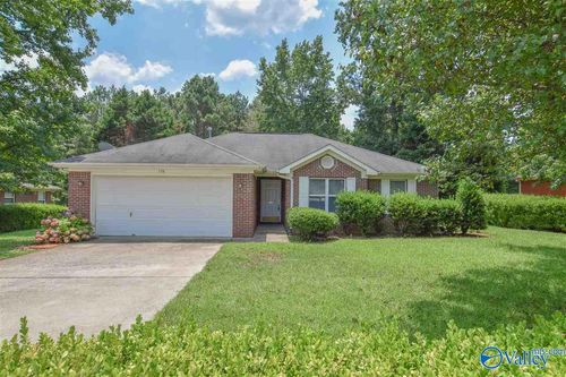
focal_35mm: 18
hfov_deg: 90.0
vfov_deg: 67.3
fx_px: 283
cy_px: 188
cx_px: 283
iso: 200
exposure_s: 1/500
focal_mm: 12
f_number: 8
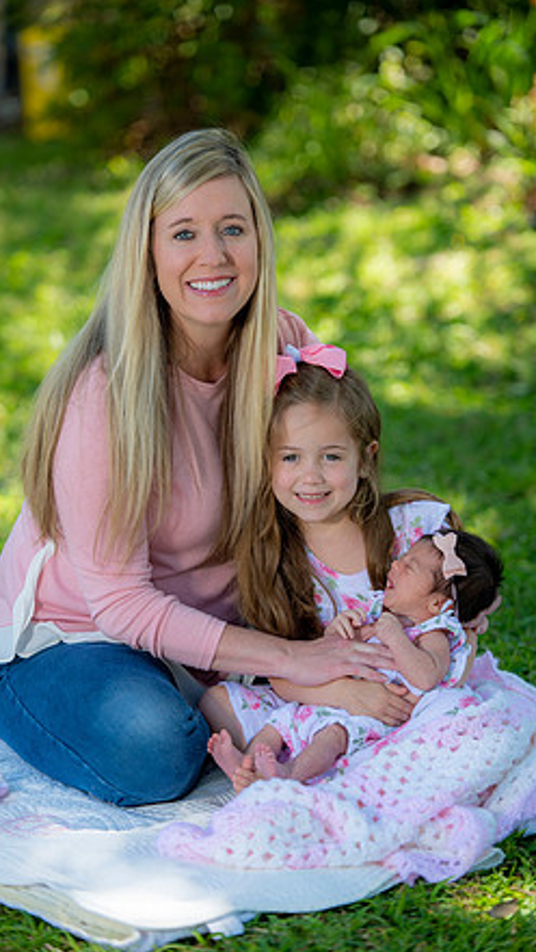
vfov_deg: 15.4
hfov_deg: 8.7
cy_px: 478
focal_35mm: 139
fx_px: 3507
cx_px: 254
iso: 100
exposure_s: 1/250
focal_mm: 130
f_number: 2.8
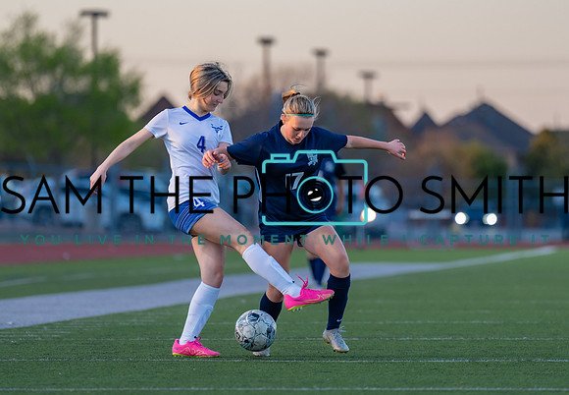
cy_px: 170
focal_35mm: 306
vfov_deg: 4.6
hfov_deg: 6.6
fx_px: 4897
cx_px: 290
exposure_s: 1/1000
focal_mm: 200
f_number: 2.8
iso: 640
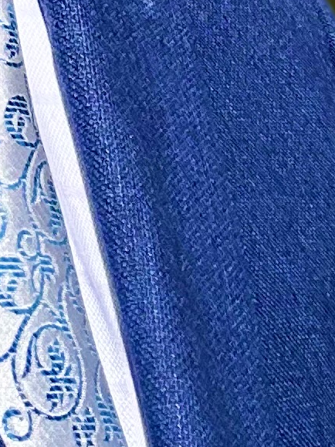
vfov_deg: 11.1
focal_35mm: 160
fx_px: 2065
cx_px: -252
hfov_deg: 8.9
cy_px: -490
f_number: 1.9
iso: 25
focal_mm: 2.69
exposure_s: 1/1541
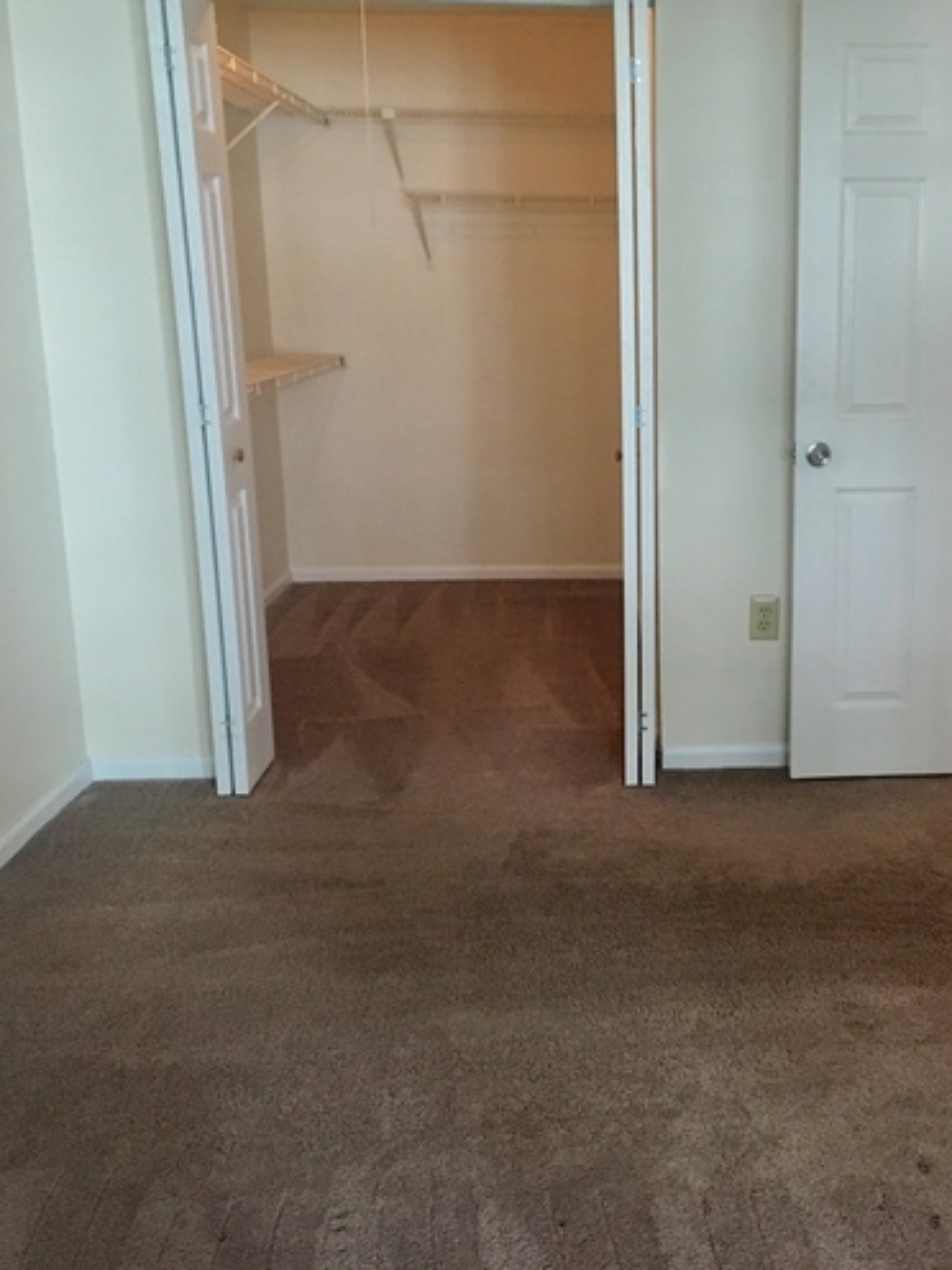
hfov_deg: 35.9
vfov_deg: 47.9
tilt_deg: -12.1
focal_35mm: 39
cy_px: 638
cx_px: 726
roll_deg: +0.3
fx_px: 1430
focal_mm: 4.15
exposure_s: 1/30
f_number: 2.2
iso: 125
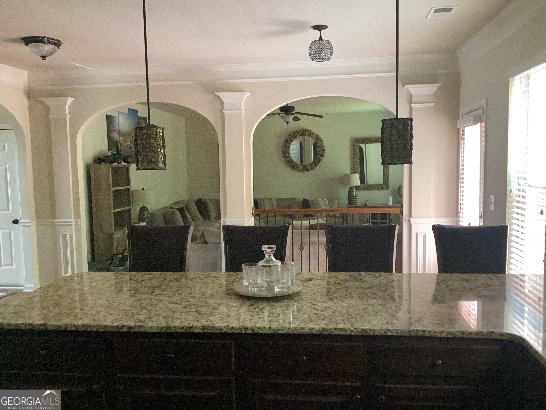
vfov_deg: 45.4
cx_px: 273
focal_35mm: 31
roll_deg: +0.8
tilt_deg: -6.7
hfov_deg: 58.4
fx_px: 489
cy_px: 205
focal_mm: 3.3
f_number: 2.4
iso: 400
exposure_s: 1/40
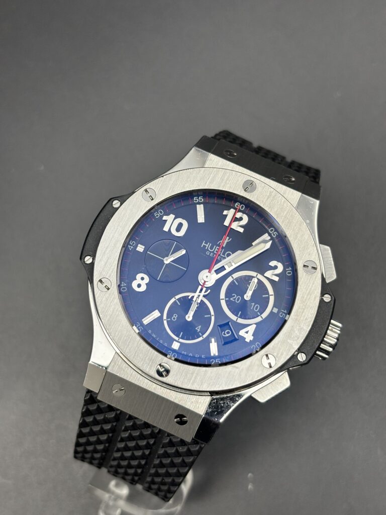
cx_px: 193
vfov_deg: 36.8
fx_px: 773
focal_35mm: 52
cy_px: 258
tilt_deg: -77.9
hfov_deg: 28.0
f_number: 1.6
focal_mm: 5.96
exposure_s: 1/78
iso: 50
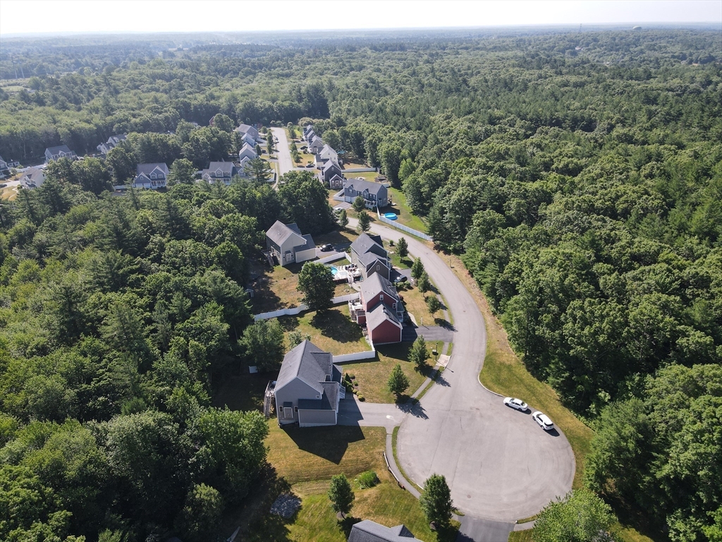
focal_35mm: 24
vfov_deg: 56.8
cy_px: 271
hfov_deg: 71.6
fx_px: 501
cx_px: 361
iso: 100
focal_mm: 4.5
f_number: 2.8
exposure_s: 1/350
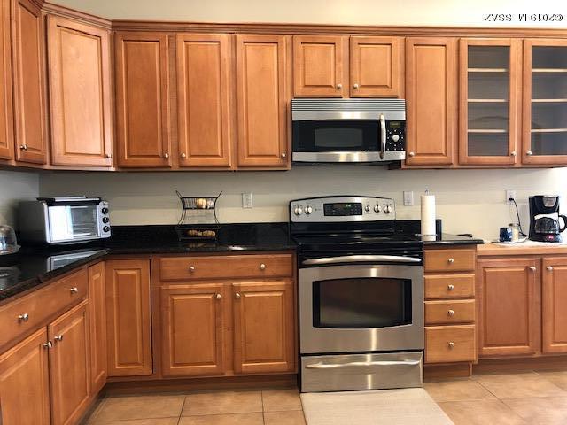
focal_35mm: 28
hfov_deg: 63.4
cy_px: 212
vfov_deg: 49.7
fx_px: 459
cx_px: 284
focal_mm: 3.99
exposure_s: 1/13
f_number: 1.8
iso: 100
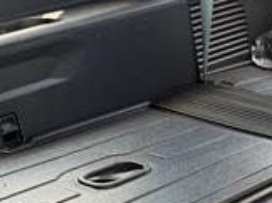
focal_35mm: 95
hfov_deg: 18.8
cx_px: 376
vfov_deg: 14.9
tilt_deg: -28.6
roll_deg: +0.3
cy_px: 253
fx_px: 745
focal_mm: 6.76
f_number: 1.78
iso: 200
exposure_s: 1/99
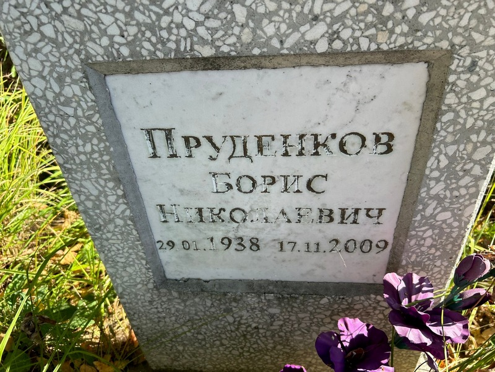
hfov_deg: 67.3
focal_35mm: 26
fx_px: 372
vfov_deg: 53.1
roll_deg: +5.7
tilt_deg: -33.1
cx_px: 248
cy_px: 186
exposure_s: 1/853
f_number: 1.5
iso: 50
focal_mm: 5.7
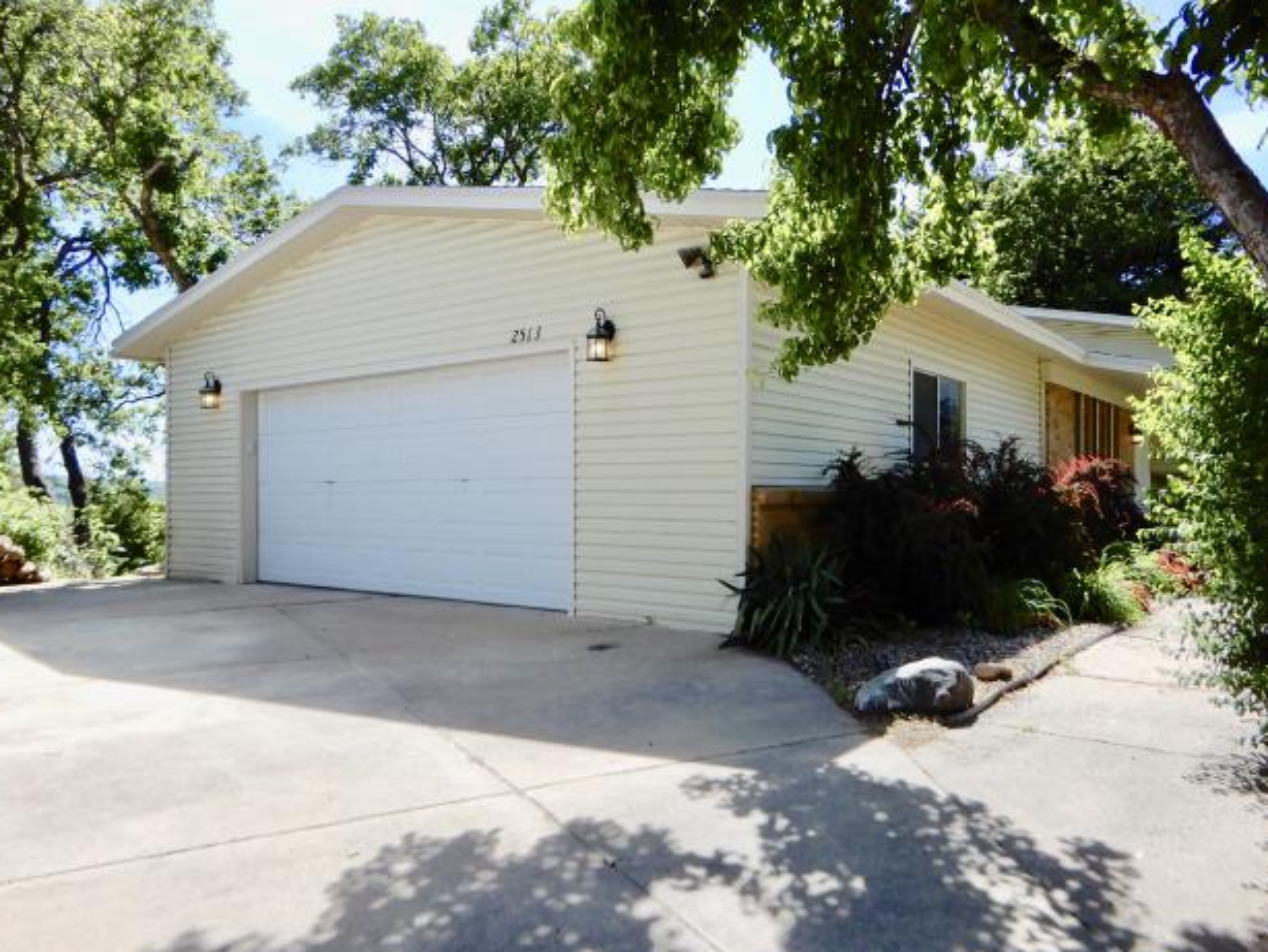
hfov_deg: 69.4
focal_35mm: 25
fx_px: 916
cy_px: 479
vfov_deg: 54.9
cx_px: 636
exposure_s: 1/500
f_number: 3.4
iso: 80
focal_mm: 4.3
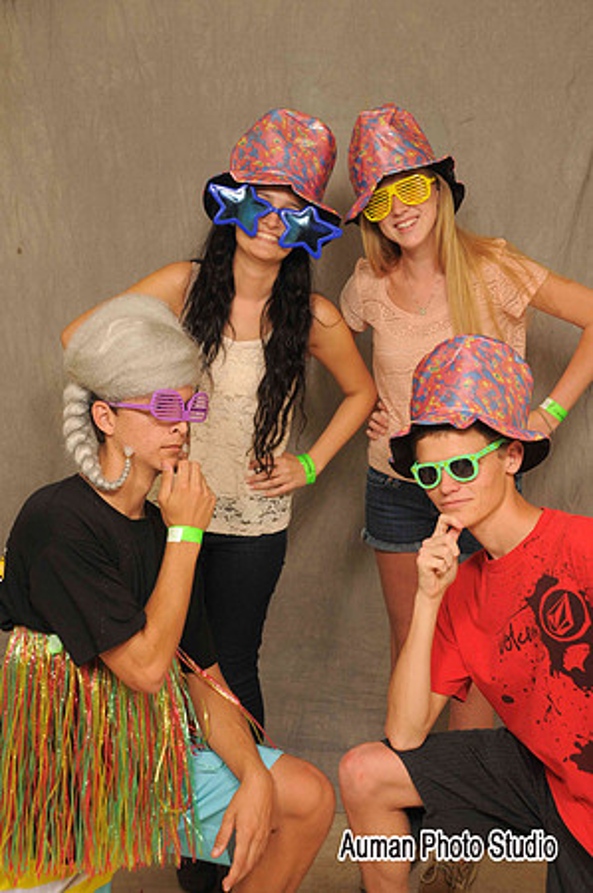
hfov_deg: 25.7
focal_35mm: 52
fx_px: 1300
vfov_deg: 37.9
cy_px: 446
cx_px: 296
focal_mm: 35
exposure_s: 1/125
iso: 200
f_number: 6.3
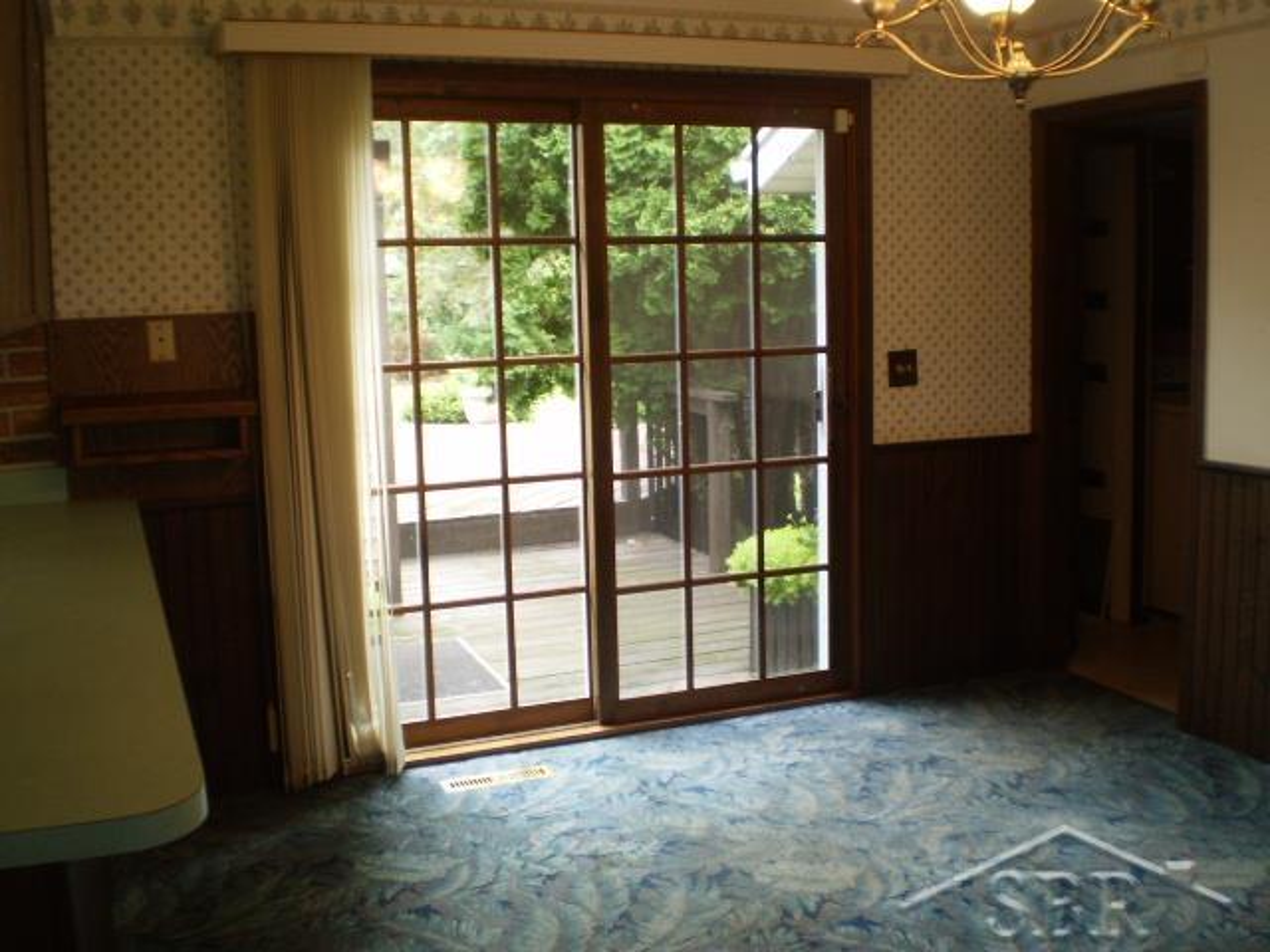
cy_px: 476
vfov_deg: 39.7
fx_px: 1321
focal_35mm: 36
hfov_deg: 51.4
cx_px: 635
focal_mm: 6.3
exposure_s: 1/30
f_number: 3.1
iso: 125
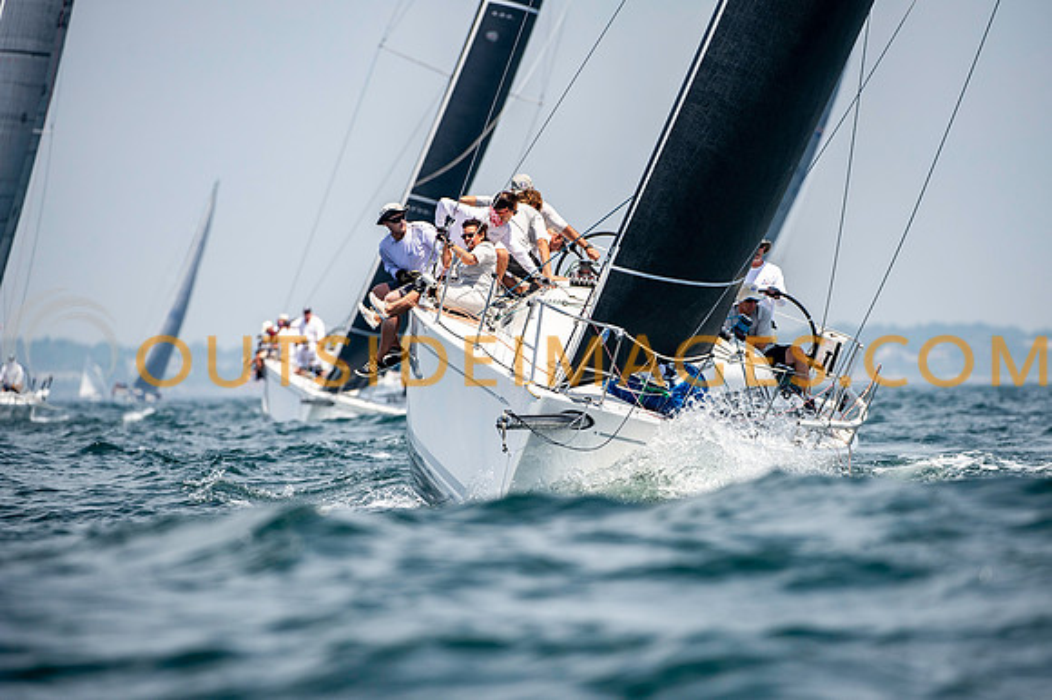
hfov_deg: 6.1
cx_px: 564
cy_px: 363
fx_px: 9913
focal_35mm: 339
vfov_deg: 4.0
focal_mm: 310
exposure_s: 1/2500
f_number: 5.6
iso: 400
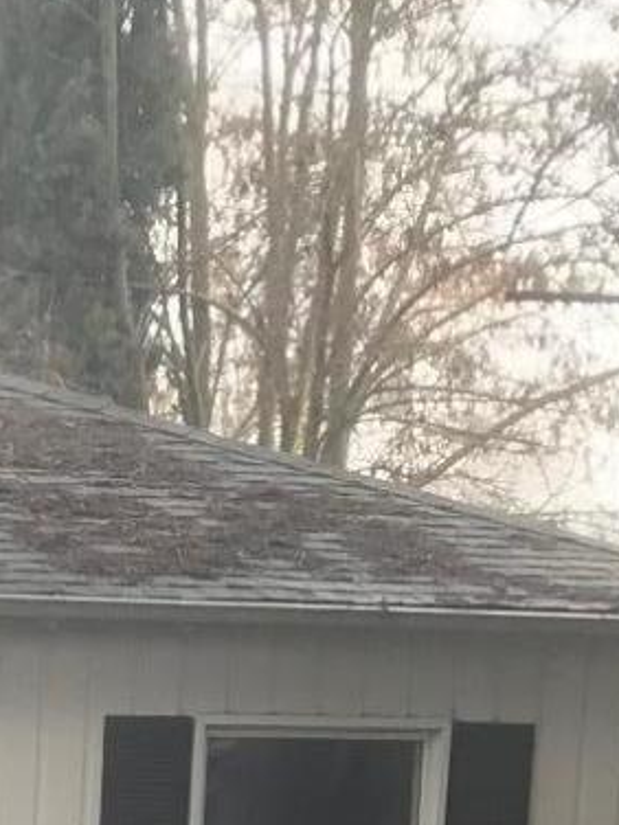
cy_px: 1850
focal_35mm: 149
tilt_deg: -12.4
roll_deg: +1.1
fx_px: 3553
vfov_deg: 11.4
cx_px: -413
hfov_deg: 9.6
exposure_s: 1/40
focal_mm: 3.99
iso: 20
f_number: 1.8
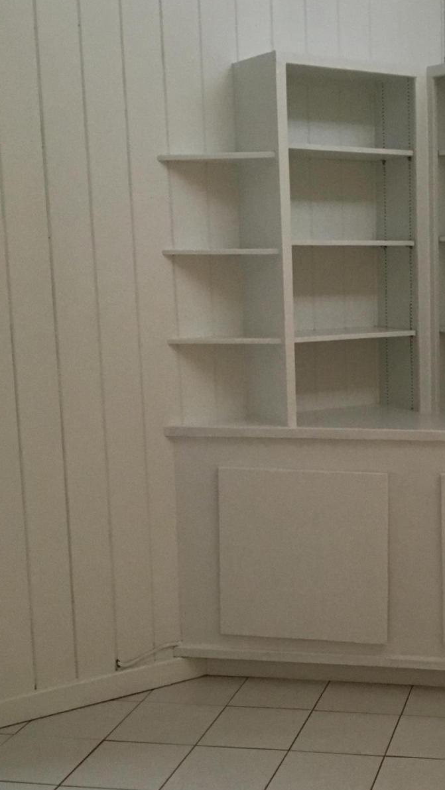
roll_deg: -0.3
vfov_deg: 39.1
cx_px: 407
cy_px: 433
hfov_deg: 22.1
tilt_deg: -8.9
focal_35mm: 53
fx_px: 1111
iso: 200
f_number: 2.2
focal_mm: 4.15
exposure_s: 1/30
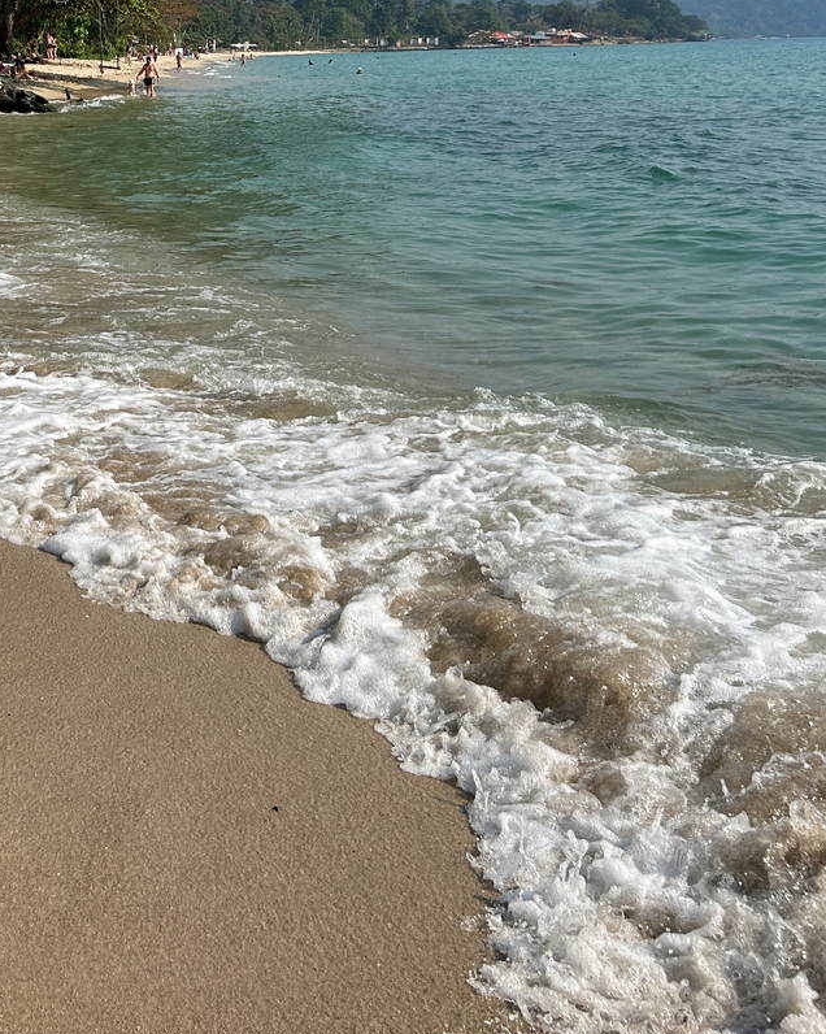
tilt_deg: -2.5
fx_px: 1498
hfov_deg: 29.7
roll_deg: +1.0
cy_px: 104
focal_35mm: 49
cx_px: 100
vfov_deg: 35.8
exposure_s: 1/5587
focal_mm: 5.7
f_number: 1.5
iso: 50
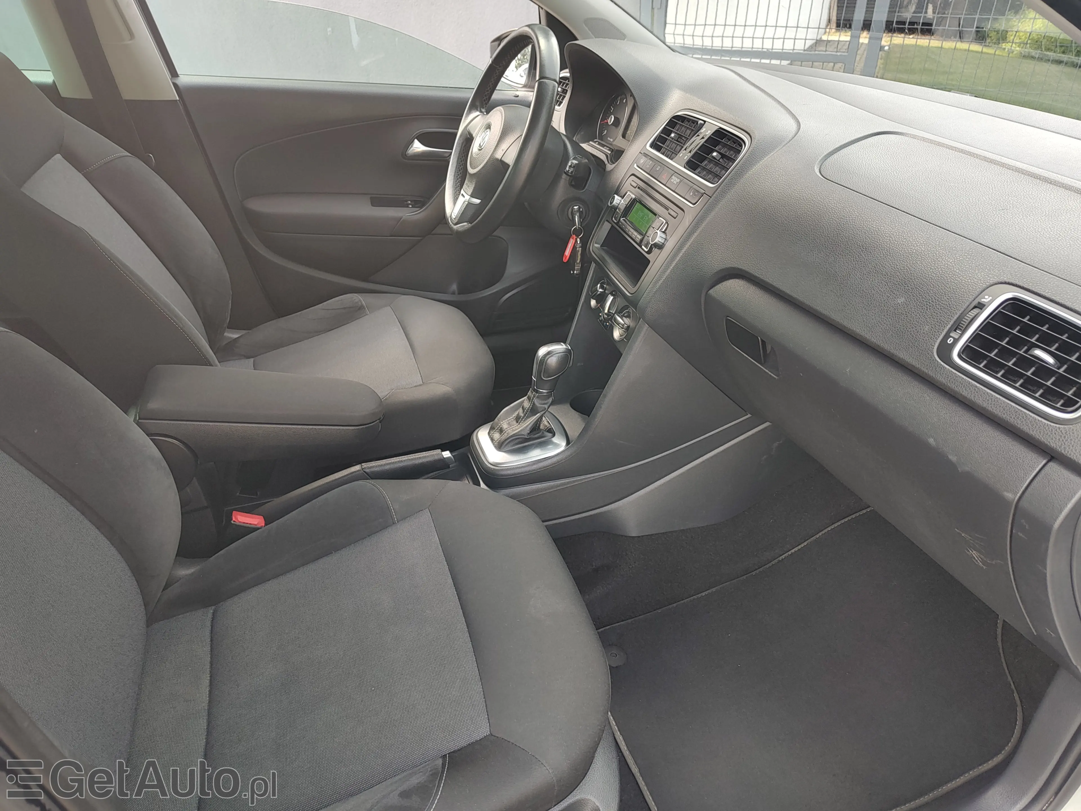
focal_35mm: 23
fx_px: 718
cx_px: 540
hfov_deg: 73.9
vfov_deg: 58.9
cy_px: 406
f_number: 1.8
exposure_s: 1/100
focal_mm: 5.56
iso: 115
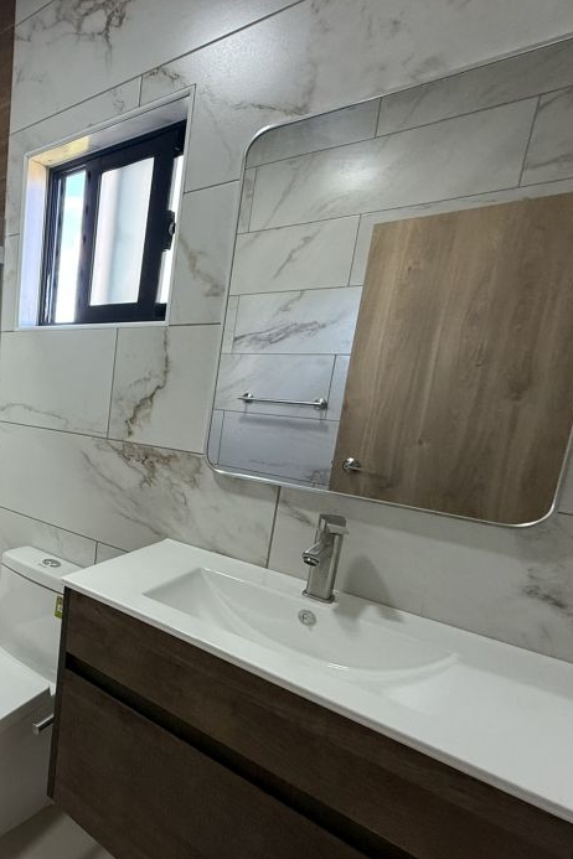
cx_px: -32
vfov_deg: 81.1
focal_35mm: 21
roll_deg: -2.7
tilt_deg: -9.2
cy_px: 457
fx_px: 501
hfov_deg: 46.7
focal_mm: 2.22
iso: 200
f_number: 2.2
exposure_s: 1/99
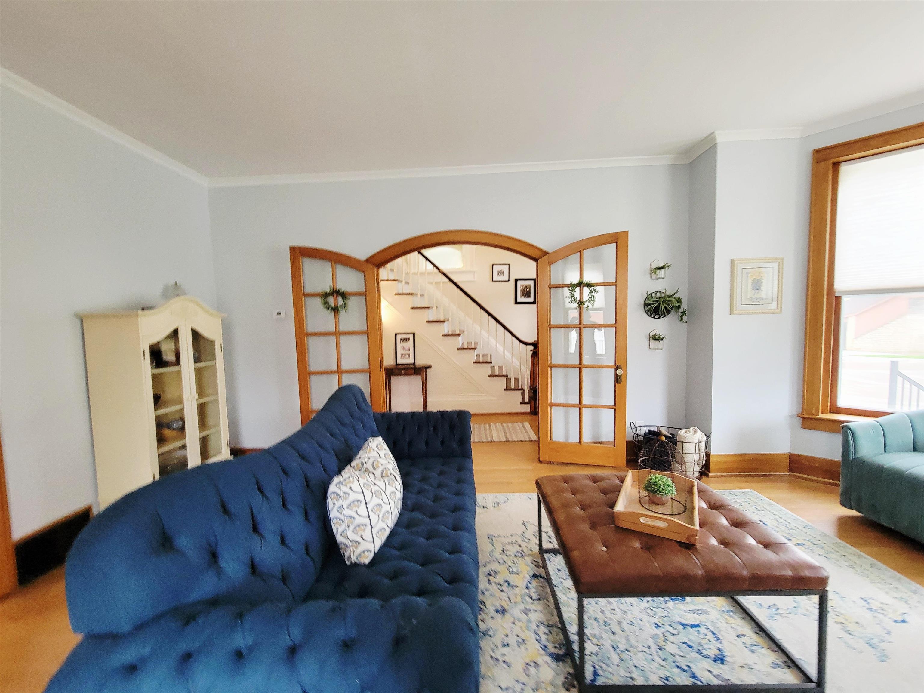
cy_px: 346
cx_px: 462
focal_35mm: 13
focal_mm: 2.2
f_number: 2.2
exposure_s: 1/60.2
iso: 250
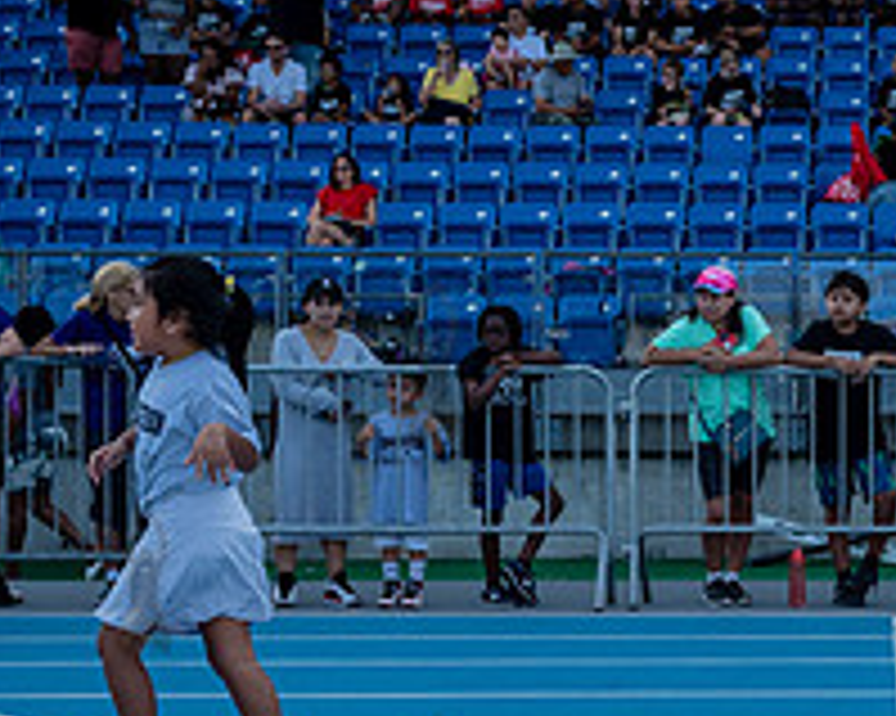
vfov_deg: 13.9
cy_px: 574
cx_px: 1013
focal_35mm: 110
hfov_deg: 16.9
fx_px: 2916
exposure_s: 1/1000
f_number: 5.6
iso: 400
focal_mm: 35
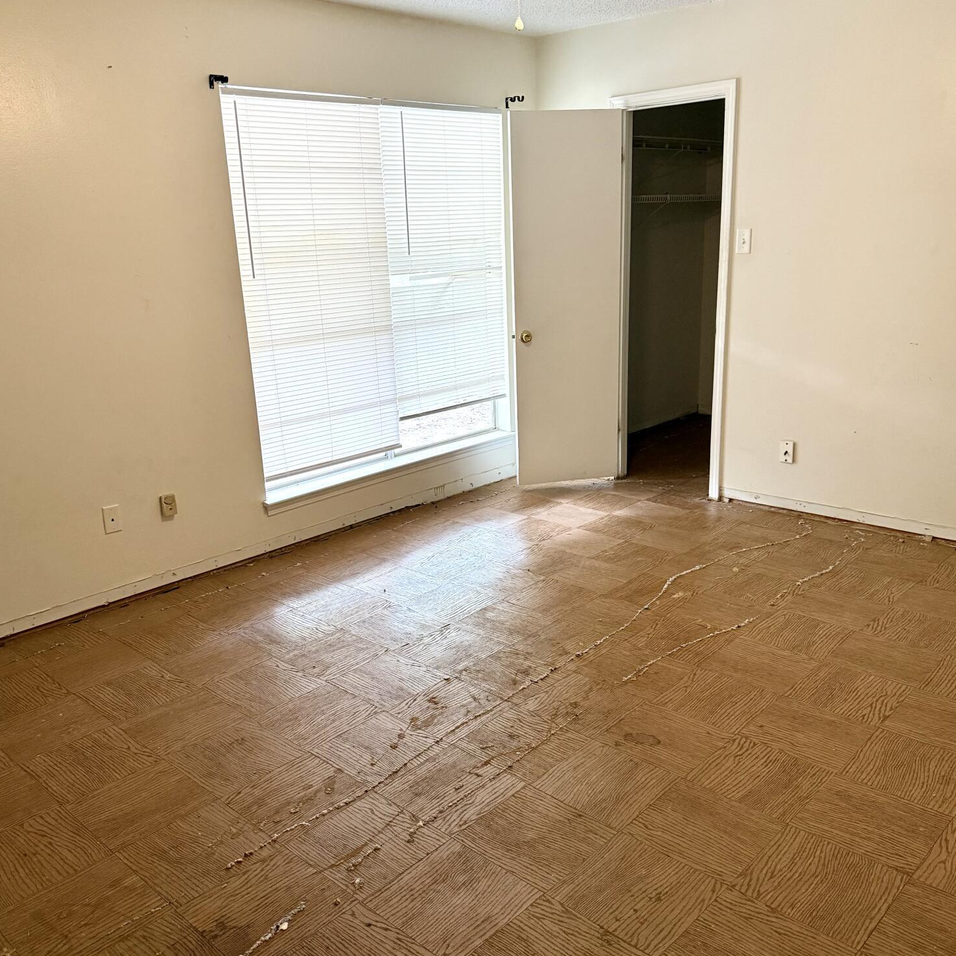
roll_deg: +1.5
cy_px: 503
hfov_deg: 55.6
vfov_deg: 55.6
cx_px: 478
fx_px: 906
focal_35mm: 29
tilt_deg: -16.3
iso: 320
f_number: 1.78
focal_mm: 6.76
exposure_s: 1/60
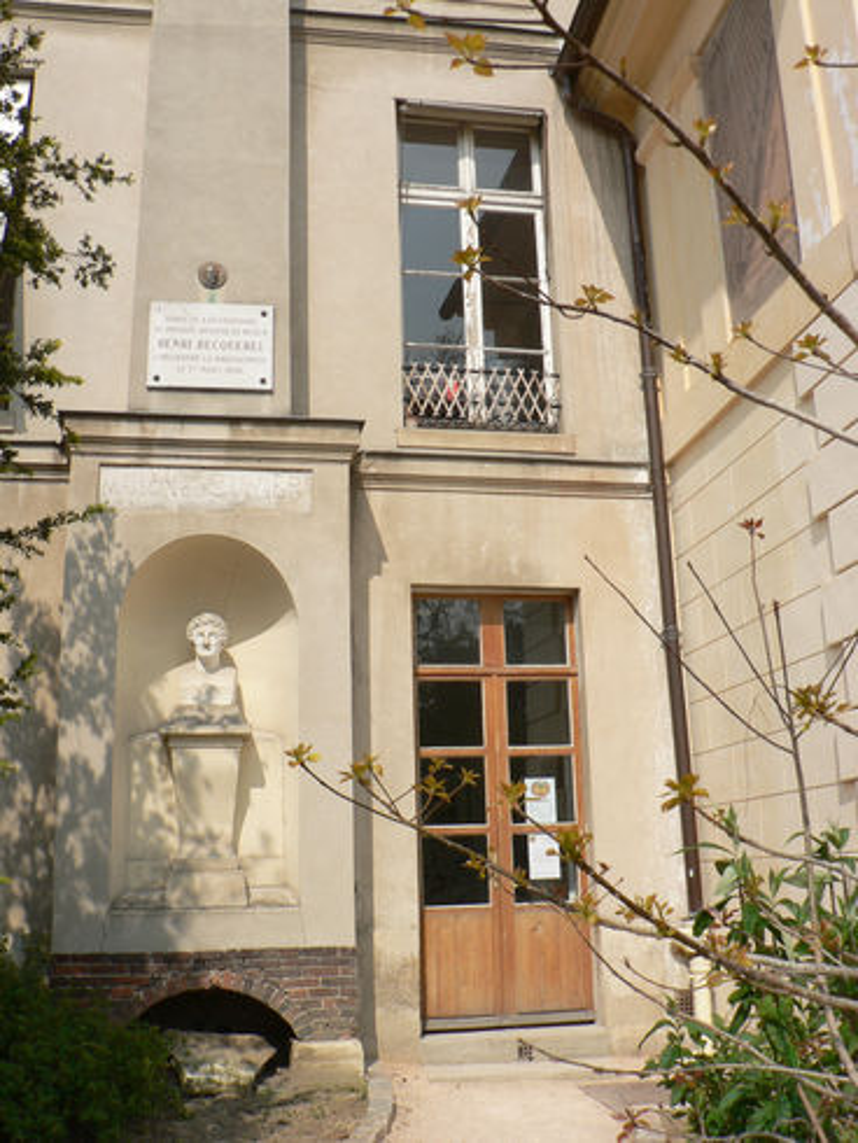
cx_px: 429
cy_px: 572
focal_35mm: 35
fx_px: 1156
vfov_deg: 52.6
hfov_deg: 40.7
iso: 64
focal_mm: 6
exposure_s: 1/400
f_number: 5.6
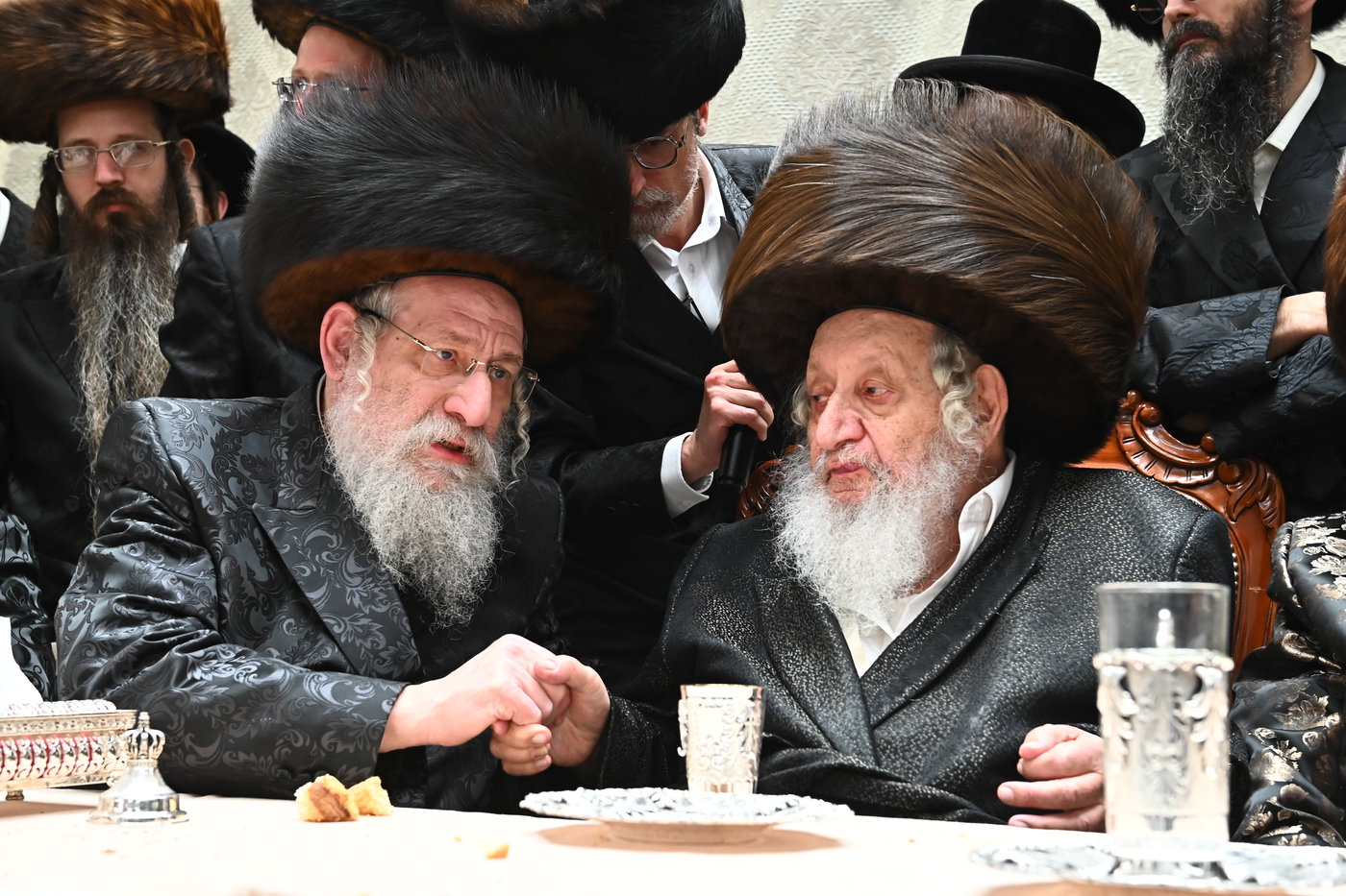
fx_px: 2093
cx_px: 673
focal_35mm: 56
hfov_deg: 35.6
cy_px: 448
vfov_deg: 24.2
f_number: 6.3
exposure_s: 1/200
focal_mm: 56
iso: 2000
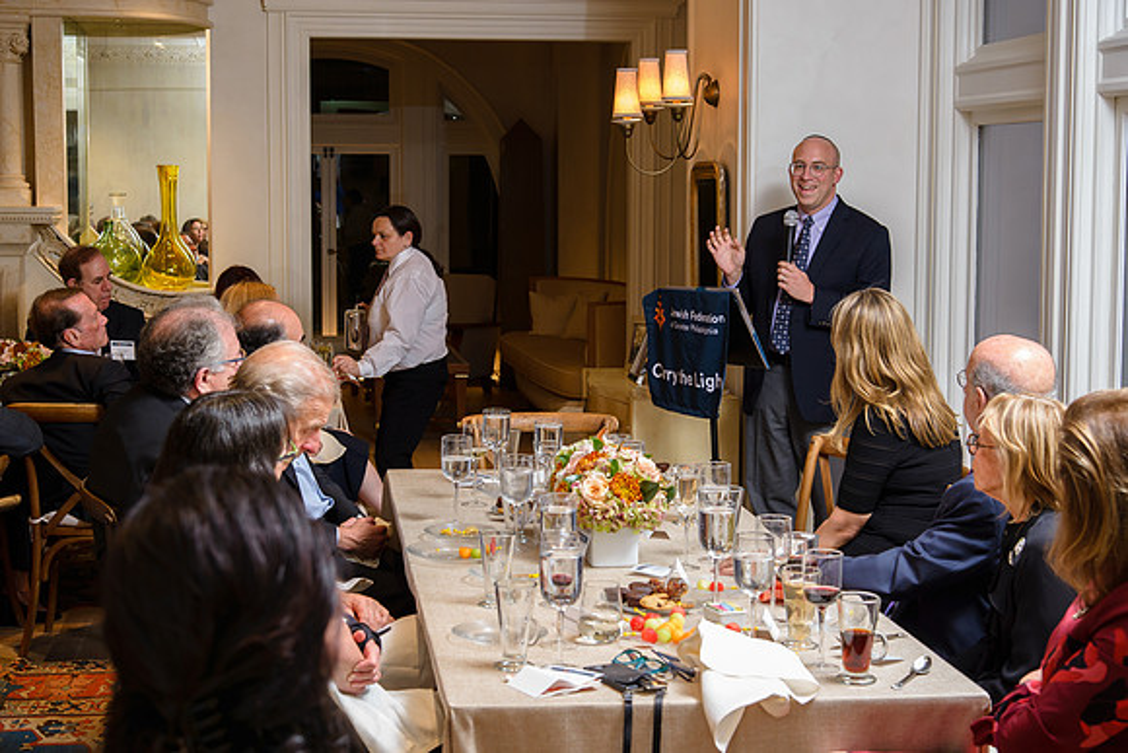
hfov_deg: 34.5
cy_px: 376
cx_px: 564
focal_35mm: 58
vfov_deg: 23.4
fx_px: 1818
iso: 1000
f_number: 6.3
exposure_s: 1/40
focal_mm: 58
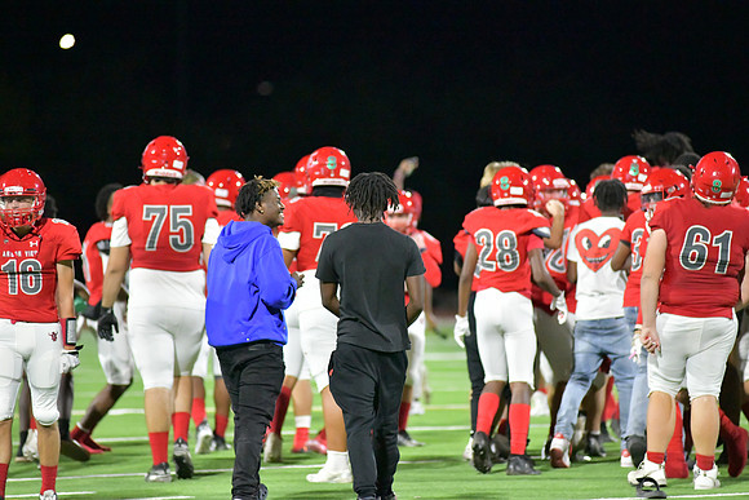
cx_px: 374
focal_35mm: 300
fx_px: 6243
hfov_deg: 6.9
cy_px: 250
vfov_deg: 4.6
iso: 16000
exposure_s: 1/1250
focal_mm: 300
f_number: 4
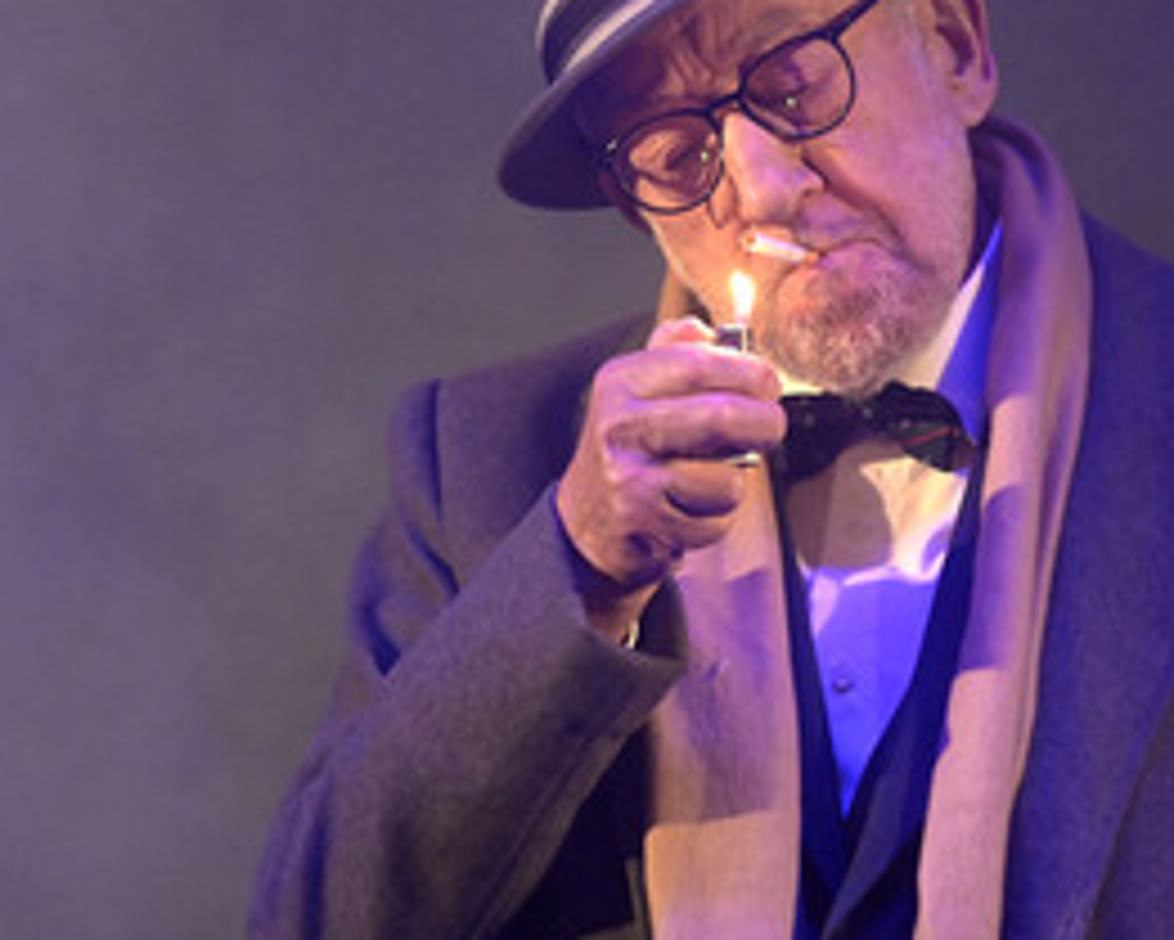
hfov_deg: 3.0
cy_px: 405
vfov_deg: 2.4
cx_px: 803
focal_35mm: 649
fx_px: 22558
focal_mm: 400
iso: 8000
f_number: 5.6
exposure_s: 1/160
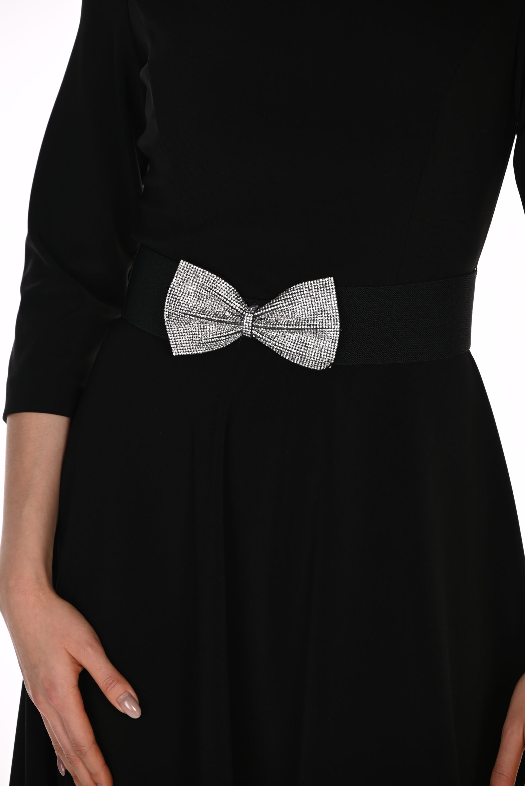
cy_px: 393
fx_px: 4043
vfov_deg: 11.1
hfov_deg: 7.4
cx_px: 262
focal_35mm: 185
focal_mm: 185
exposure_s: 1/125
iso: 100
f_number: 9
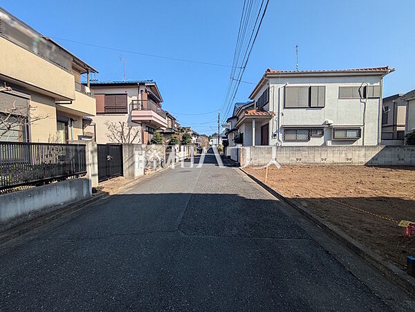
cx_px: 208
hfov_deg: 102.1
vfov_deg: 85.7
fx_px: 168
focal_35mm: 14
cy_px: 156
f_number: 2.2
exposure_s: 1/1337
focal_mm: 1.83
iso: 47
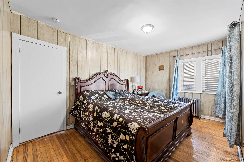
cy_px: 81
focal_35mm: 14
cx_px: 122
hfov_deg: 104.3
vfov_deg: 81.2
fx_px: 95
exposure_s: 1.6
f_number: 10
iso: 200
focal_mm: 14
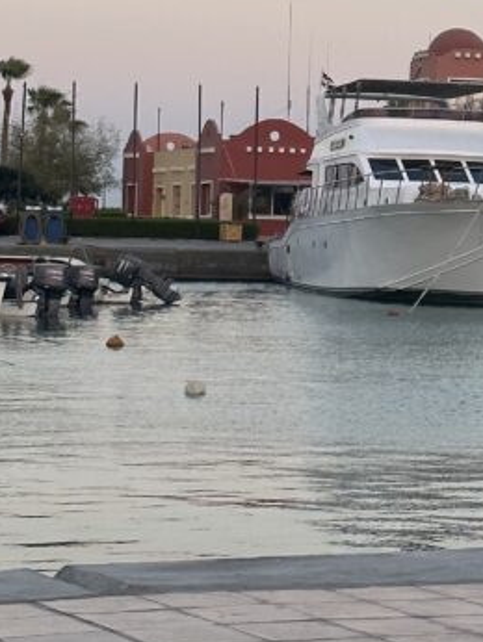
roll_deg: -1.2
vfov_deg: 13.8
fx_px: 2639
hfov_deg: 10.4
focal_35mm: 142
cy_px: 130
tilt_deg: +1.9
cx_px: 411
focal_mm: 6.86
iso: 64
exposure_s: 1/389
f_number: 1.78
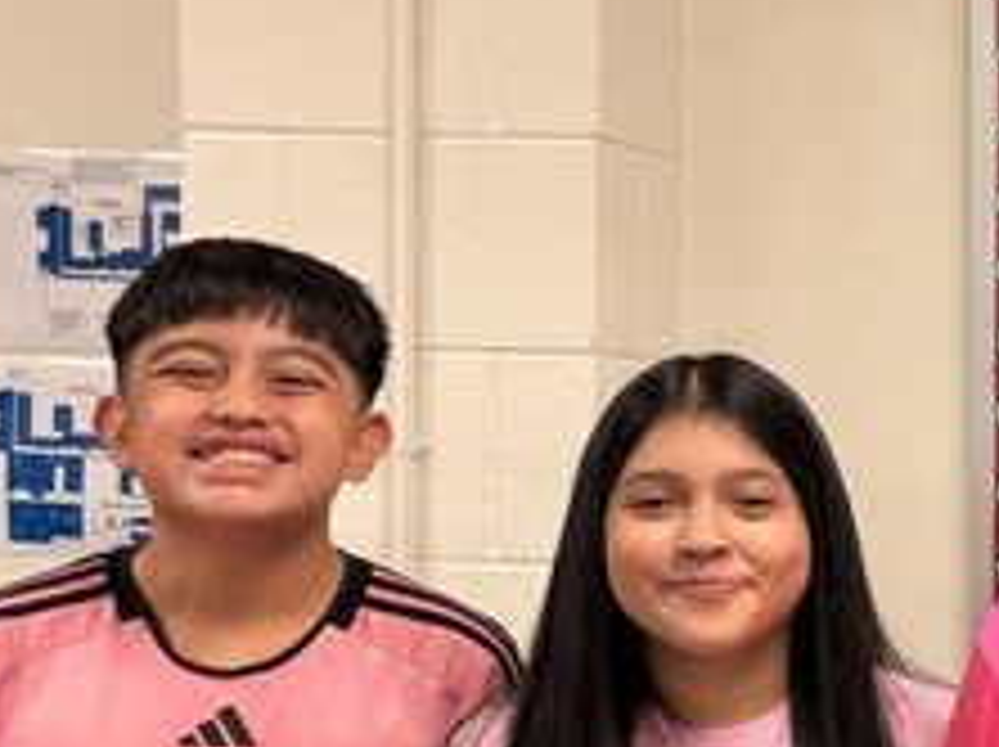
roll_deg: -1.4
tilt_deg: -3.5
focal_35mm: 120
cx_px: 1958
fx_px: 3459
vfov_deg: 12.2
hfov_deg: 14.0
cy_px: 756
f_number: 1.6
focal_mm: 5.96
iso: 80
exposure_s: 1/60
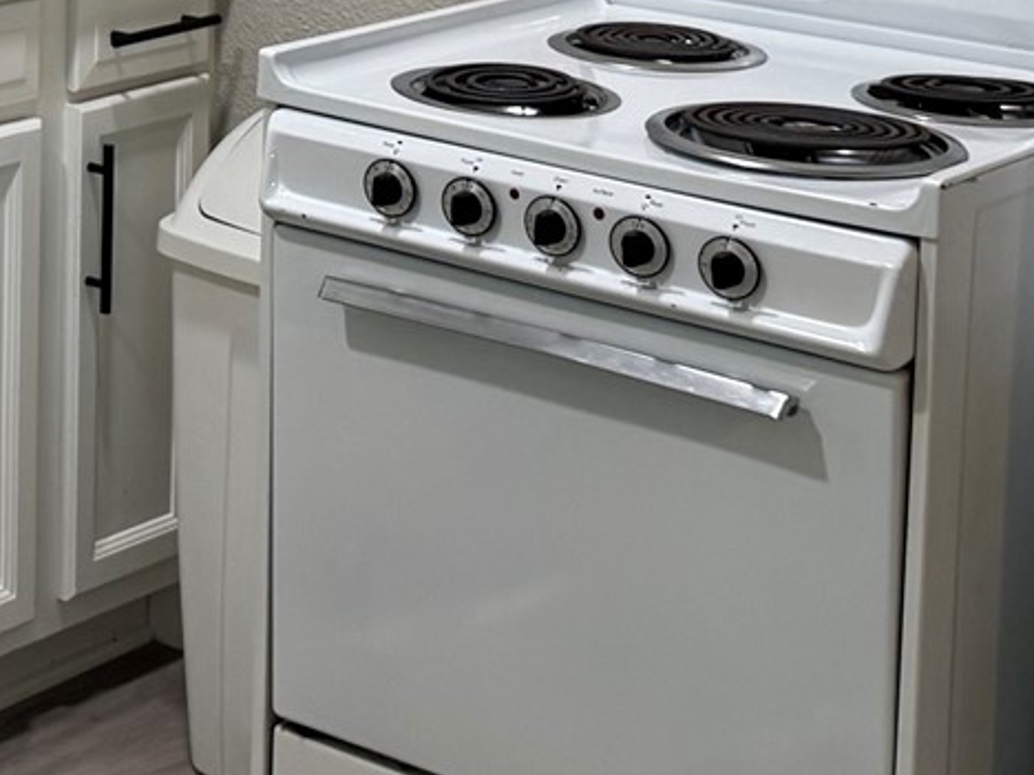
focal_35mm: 105
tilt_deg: -5.1
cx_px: -303
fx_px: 3136
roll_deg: -1.3
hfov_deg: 17.6
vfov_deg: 13.3
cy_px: -371
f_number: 1.78
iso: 160
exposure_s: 1/120
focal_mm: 6.76
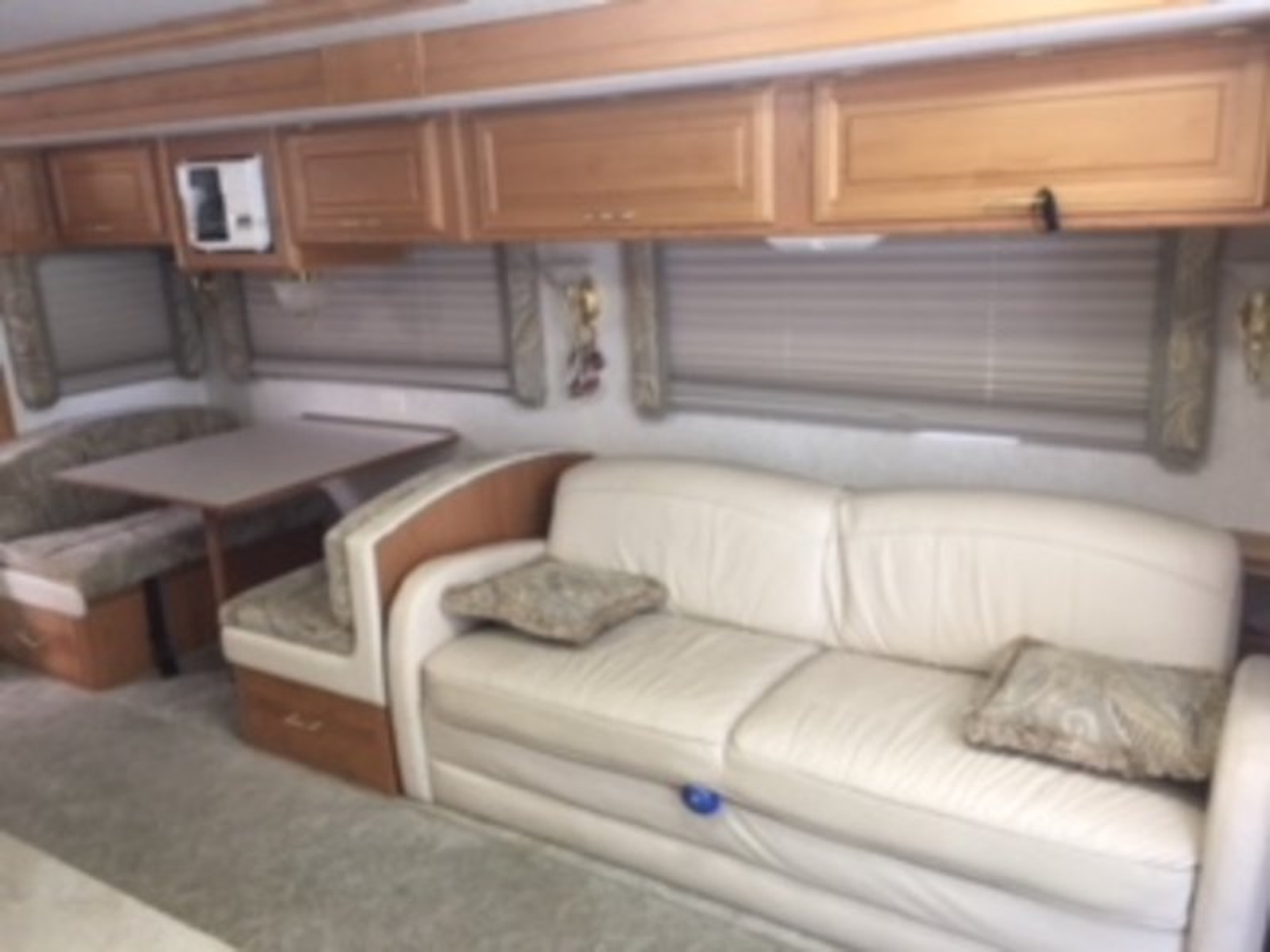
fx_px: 1064
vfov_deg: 48.2
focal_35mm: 29
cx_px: 635
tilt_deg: -13.4
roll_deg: +2.0
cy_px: 476
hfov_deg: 61.7
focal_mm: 4.15
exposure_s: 1/15
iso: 50
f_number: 2.2
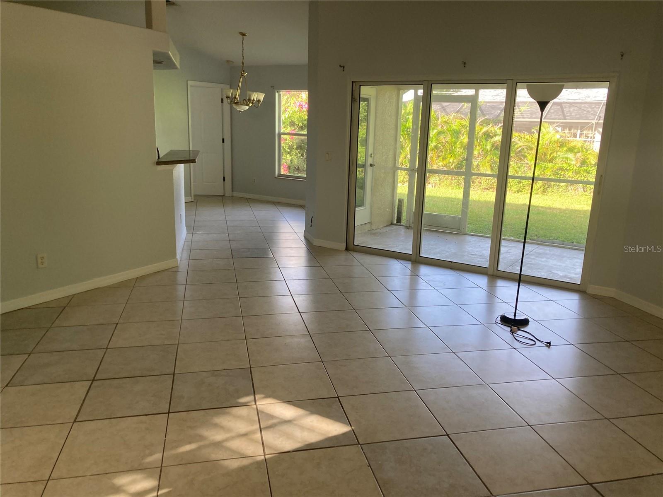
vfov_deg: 49.7
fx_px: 536
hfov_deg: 63.4
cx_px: 332
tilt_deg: -14.4
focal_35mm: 28
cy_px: 248
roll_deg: -1.0
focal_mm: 3.99
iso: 80
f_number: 1.8
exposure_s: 1/76
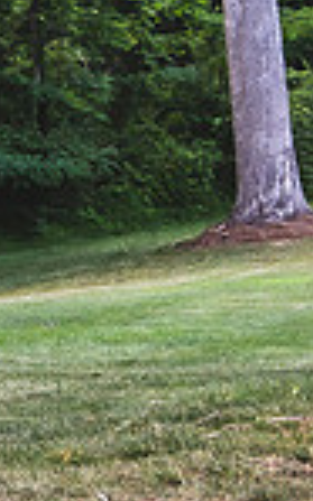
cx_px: -660
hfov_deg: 7.0
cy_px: 45
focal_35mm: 167
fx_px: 2281
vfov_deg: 12.4
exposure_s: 1/250
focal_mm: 42
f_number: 7.1
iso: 640
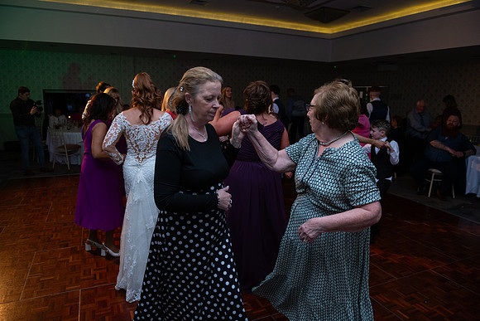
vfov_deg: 53.2
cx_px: 240
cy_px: 160
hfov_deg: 73.7
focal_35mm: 24
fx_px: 320
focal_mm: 24
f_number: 3.5
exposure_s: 1/160
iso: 1000
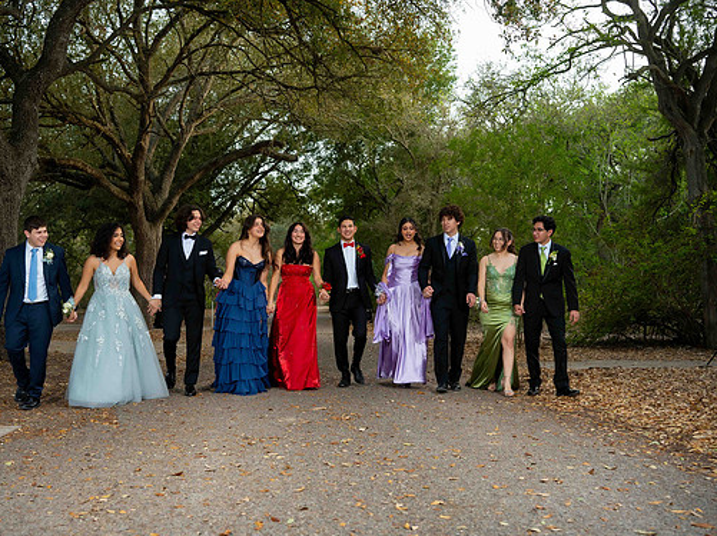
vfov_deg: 36.8
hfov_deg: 47.8
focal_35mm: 39
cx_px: 308
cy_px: 265
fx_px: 807
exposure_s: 1/200
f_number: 3.2
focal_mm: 35
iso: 250
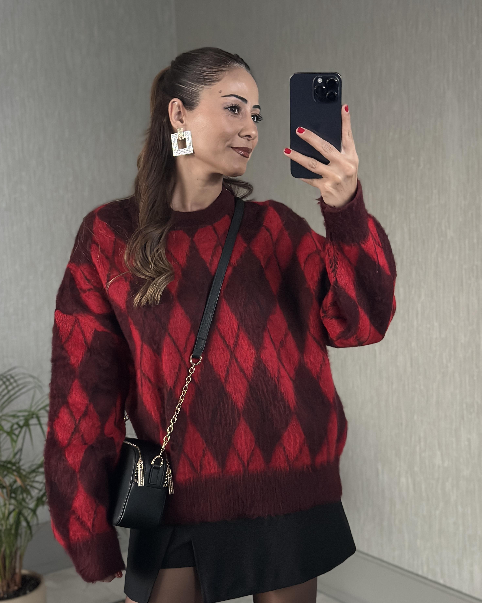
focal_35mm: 51
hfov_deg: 29.7
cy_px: 318
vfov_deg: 36.6
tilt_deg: -20.2
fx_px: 909
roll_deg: +2.7
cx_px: 244
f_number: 1.78
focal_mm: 6.86
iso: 800
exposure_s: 1/33
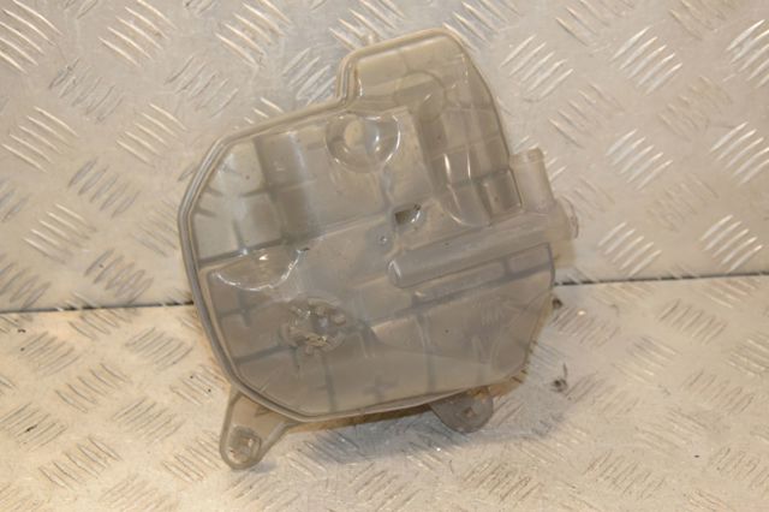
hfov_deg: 28.1
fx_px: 1537
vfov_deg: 18.9
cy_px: 256
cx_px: 384
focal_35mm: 72
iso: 1600
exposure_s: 1/200
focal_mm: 48
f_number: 7.1
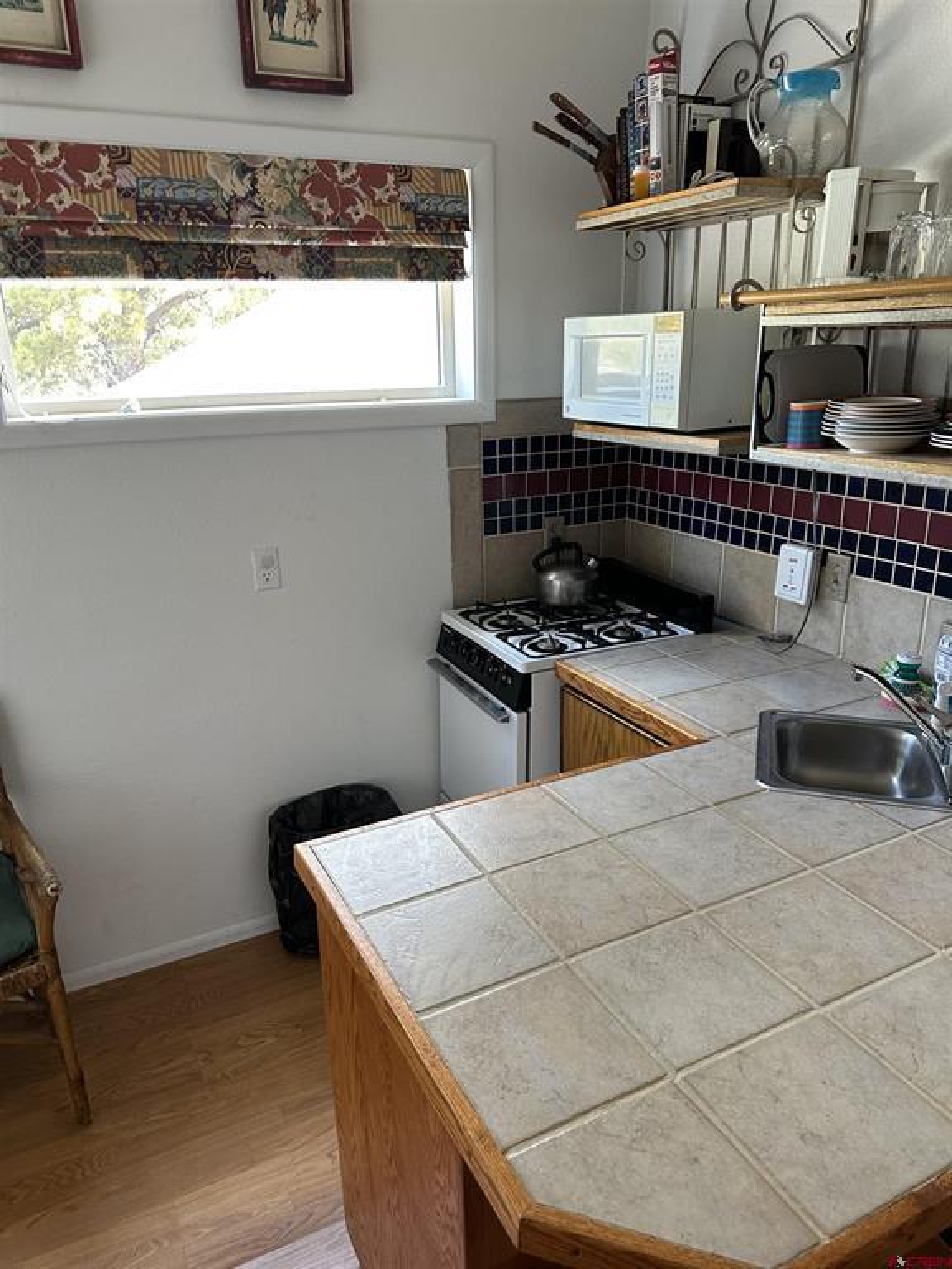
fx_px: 880
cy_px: 634
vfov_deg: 71.6
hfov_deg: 56.8
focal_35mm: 24
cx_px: 476
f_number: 1.78
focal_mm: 6.86
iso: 200
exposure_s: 1/121
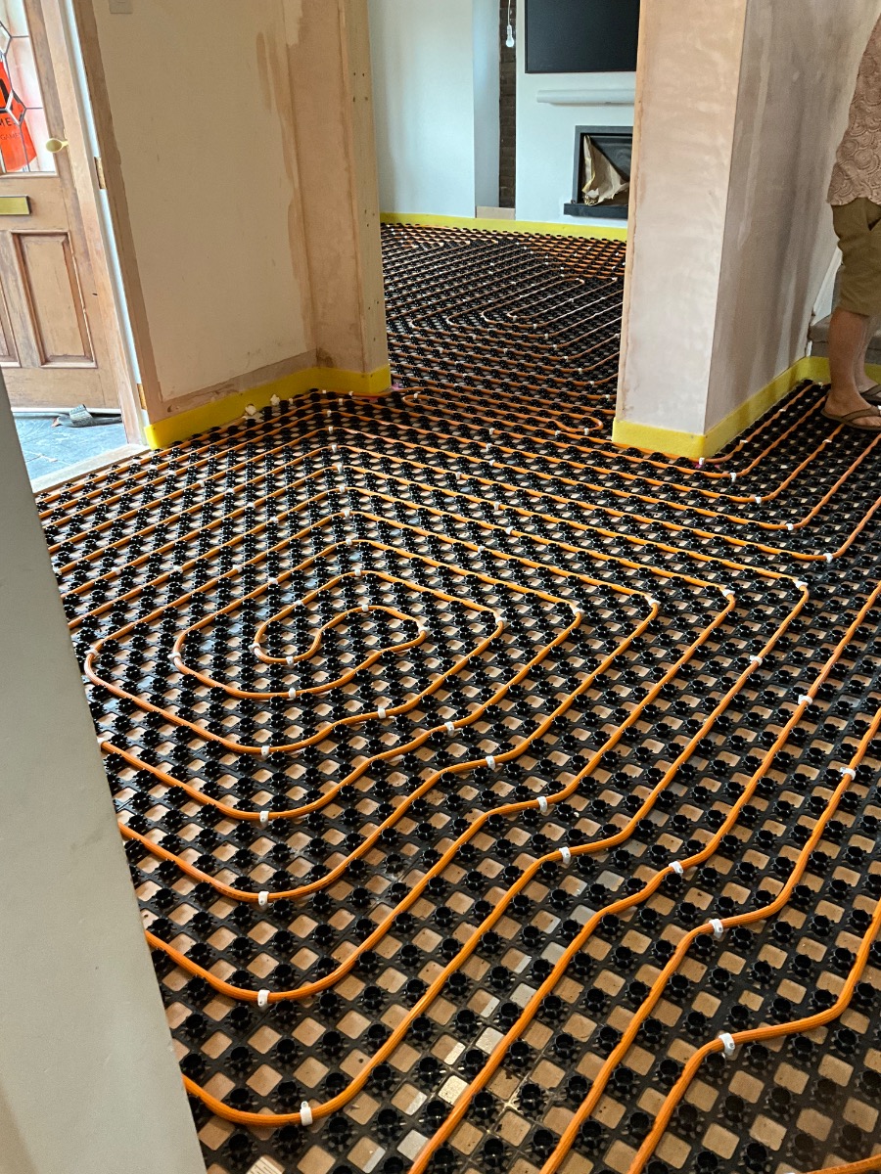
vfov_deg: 61.7
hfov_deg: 48.2
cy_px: 587
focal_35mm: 29
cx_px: 440
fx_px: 984
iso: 250
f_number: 1.8
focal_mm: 3
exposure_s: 1/60
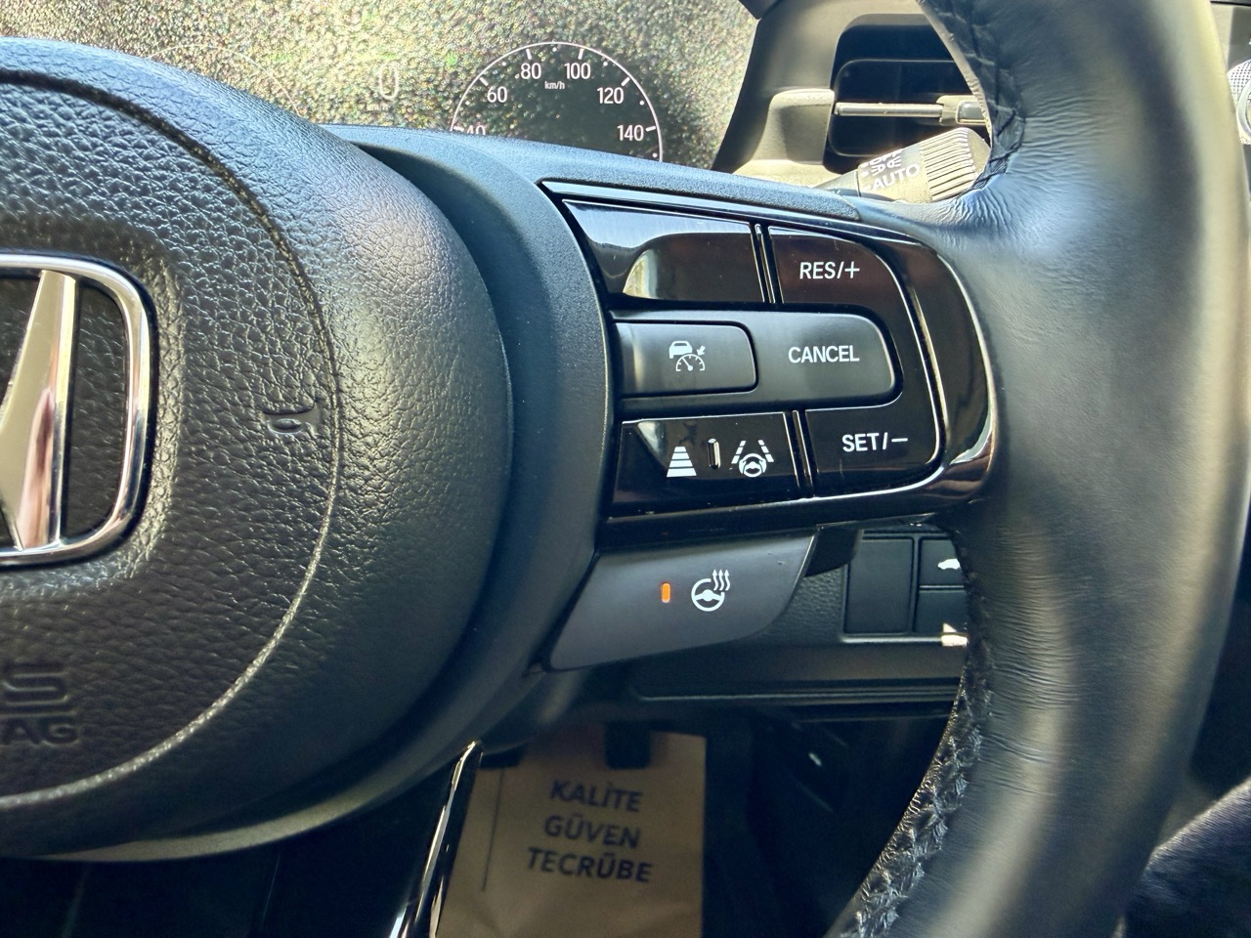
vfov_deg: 56.8
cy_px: 469
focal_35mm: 24
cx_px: 626
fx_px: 867
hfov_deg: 71.6
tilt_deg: -30.3
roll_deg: +0.7
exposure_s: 1/64
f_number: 2.2
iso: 320
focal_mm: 2.22
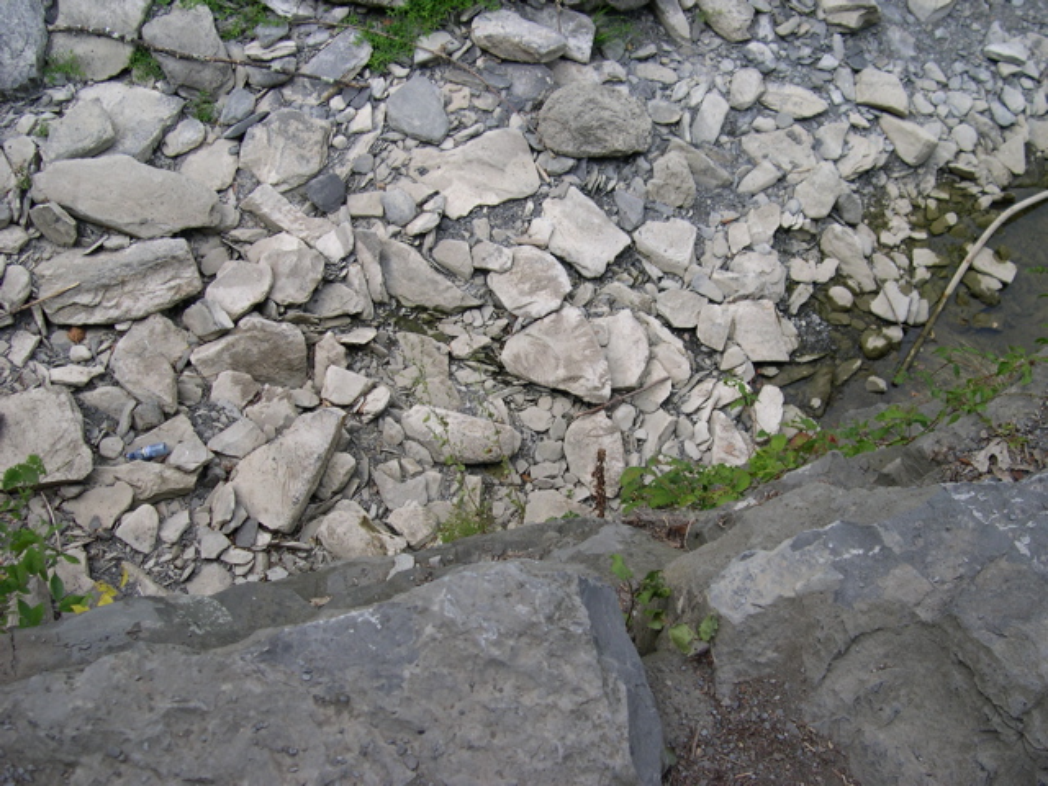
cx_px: 524
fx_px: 1150
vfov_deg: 37.7
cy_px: 393
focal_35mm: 38
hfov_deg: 49.0
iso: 100
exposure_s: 1/404
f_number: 2.8
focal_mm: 8
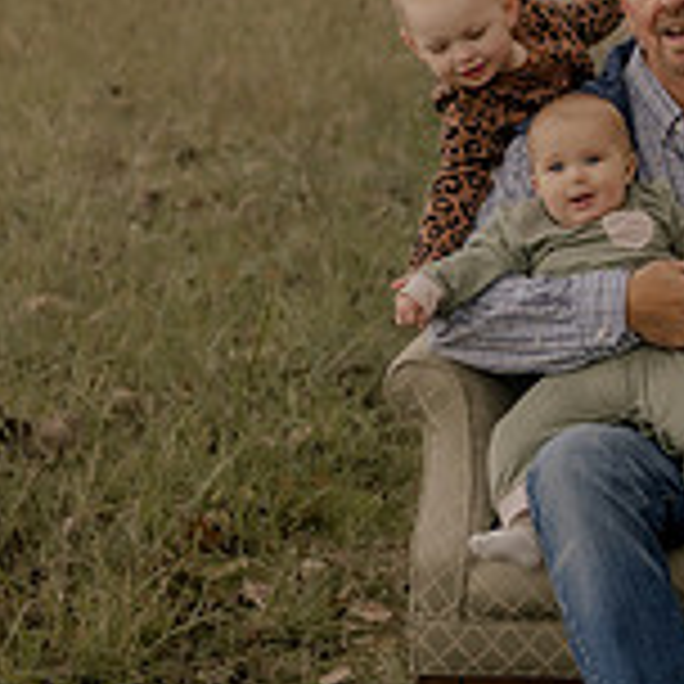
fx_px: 4315
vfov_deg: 9.0
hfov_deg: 9.0
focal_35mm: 193
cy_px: 101
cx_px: 767
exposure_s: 1/125
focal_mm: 50
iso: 250
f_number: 2.8
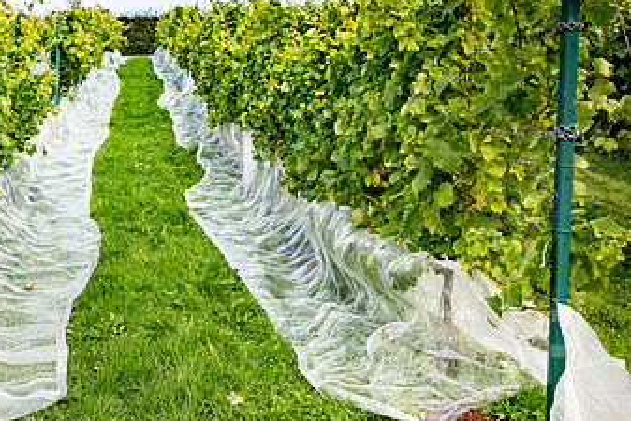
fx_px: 859
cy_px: 145
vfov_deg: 27.4
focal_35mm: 49
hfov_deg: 38.9
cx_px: 131
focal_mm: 28
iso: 64
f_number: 5.6
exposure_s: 1/500
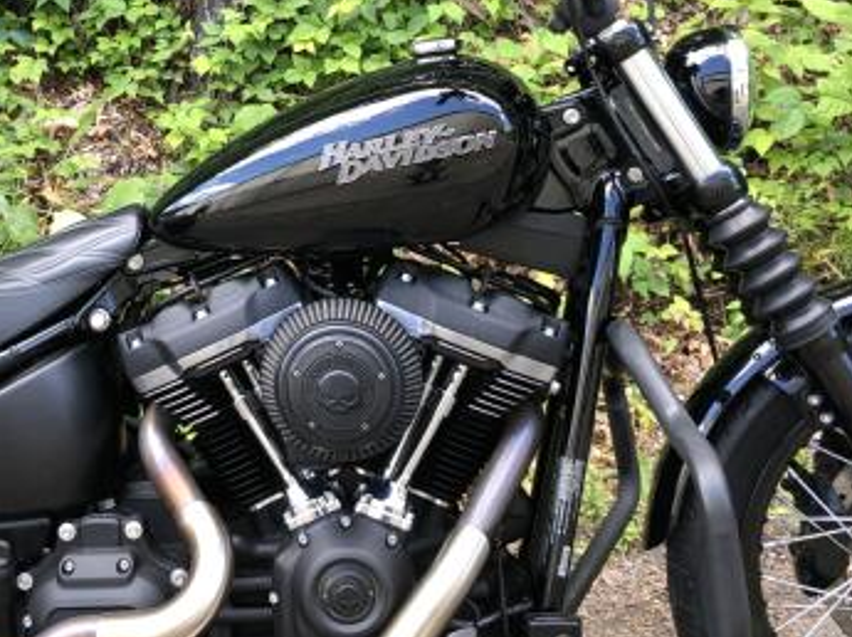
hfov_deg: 29.6
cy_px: 133
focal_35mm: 65
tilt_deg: -4.0
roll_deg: +3.4
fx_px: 1598
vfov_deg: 22.3
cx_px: 274
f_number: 1.8
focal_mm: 4
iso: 40
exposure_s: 1/120
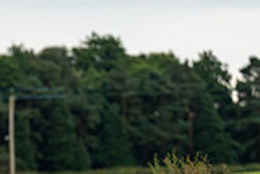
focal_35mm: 670
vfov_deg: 2.1
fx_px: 4843
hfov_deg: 3.1
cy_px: 271
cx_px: -54
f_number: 3.2
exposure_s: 1/800
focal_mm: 185
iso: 500
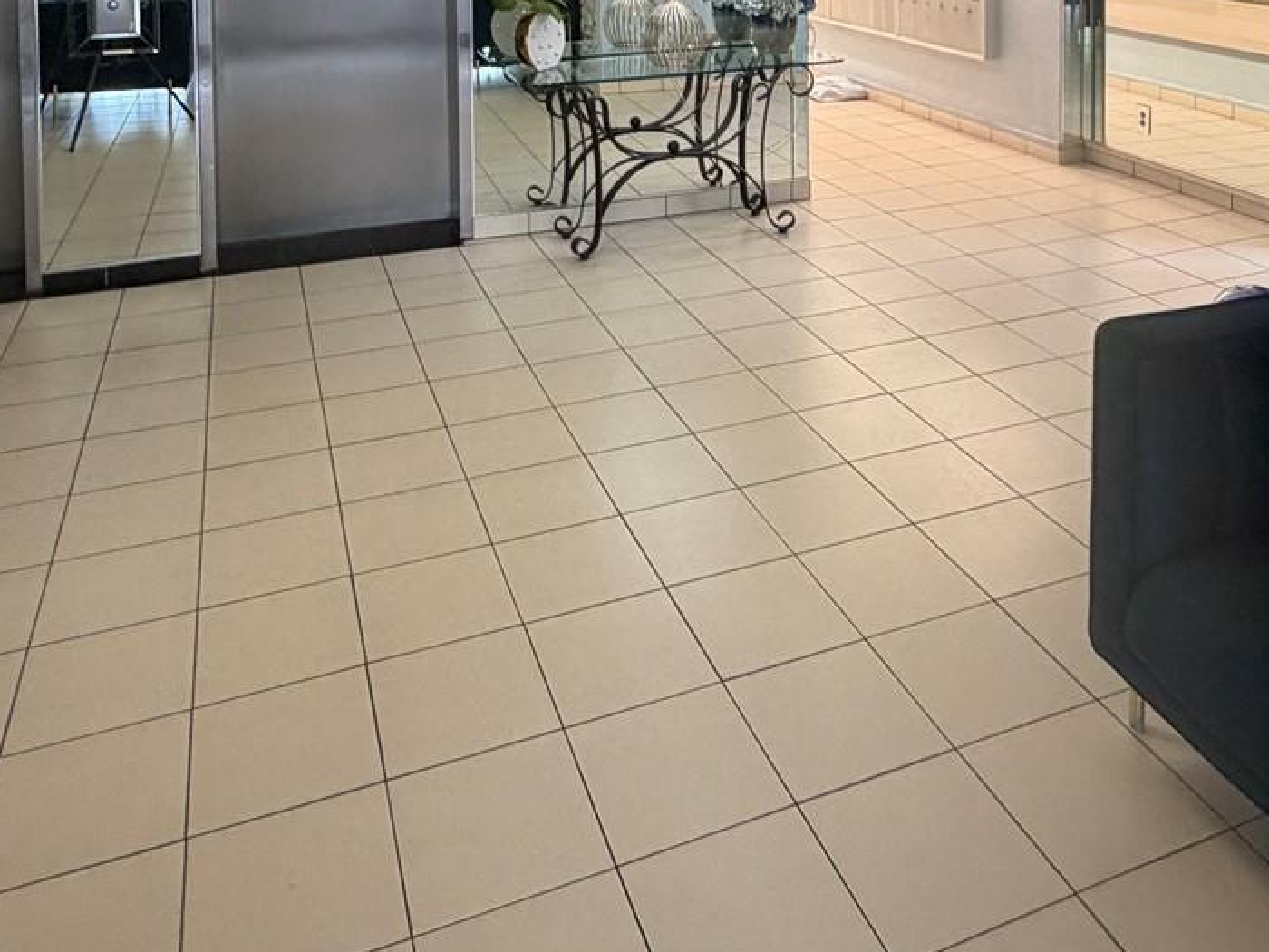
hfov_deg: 56.7
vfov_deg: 37.2
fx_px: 1173
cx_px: 703
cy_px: -89
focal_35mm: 32
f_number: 2.2
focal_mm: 2.22
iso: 250
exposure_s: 1/60
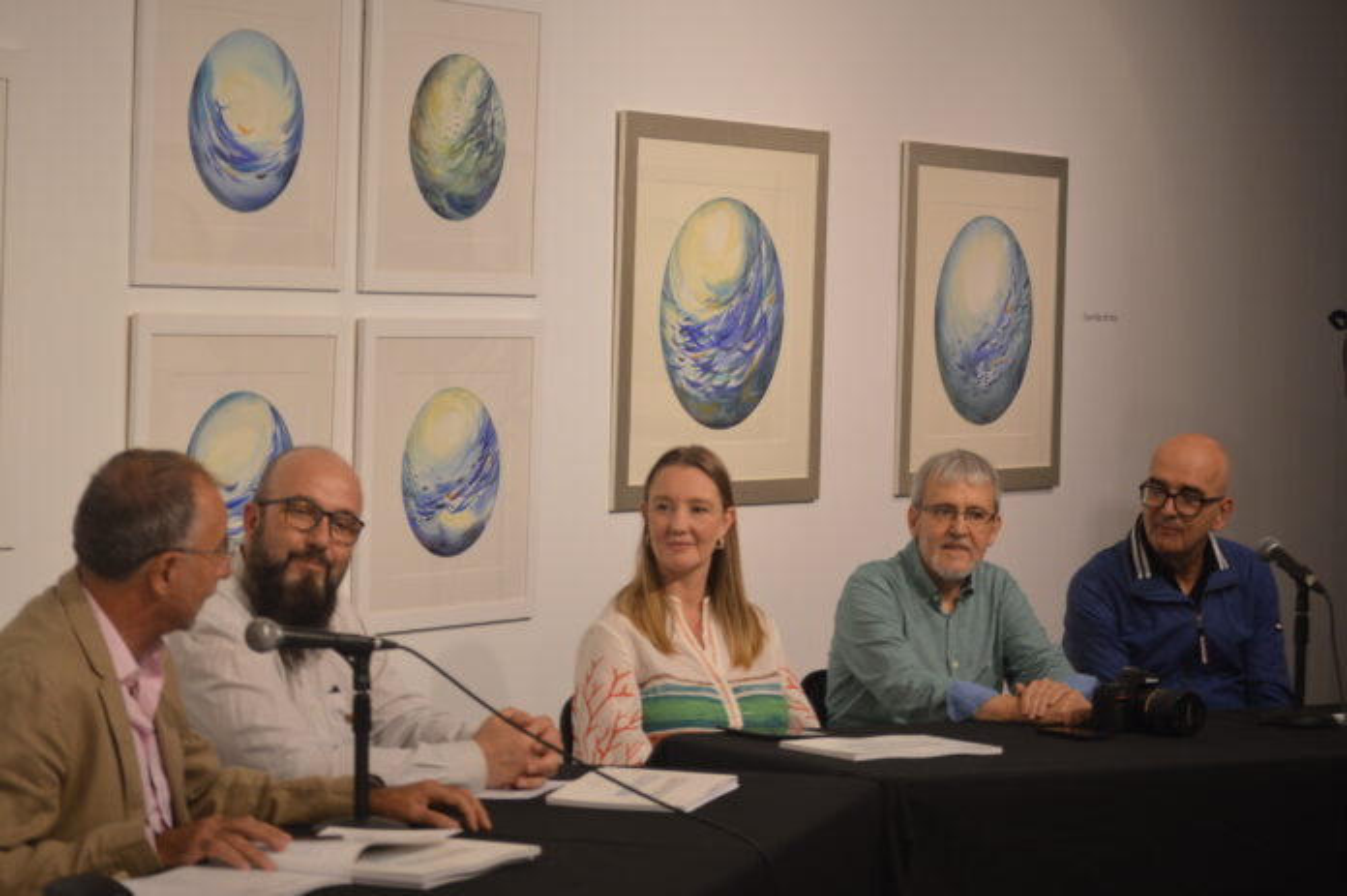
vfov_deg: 14.7
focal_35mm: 93
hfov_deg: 21.9
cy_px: 448
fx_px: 3477
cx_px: 674
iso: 560
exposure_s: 1/60
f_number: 4.2
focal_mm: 62
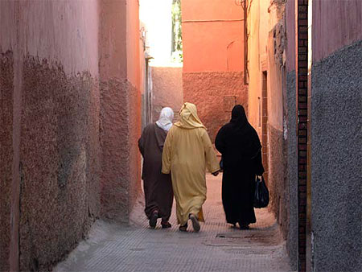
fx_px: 1193
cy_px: 136
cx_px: 181
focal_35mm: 114
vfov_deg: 13.0
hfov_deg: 17.3
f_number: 4.9
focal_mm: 24
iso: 128
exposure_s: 1/30
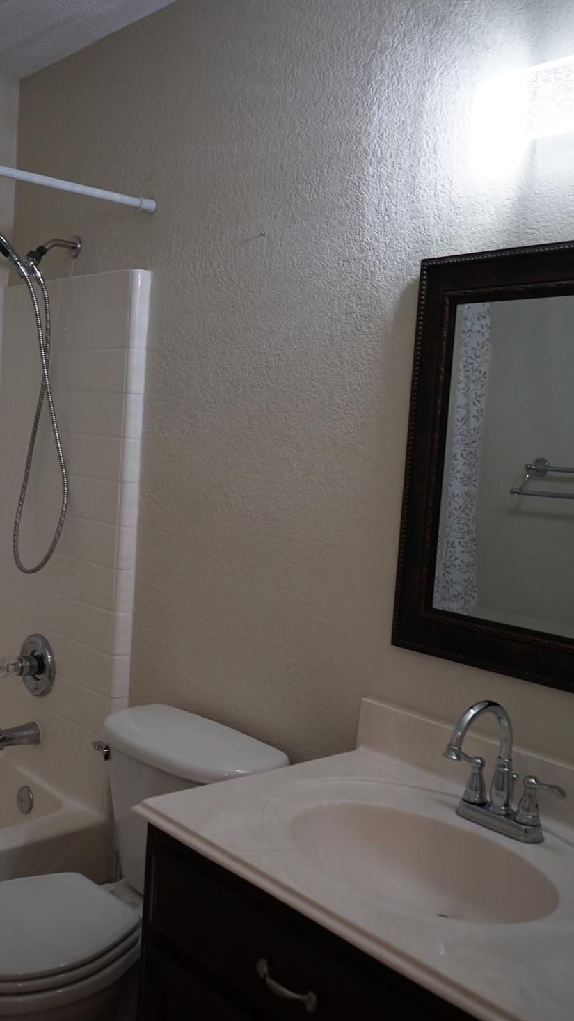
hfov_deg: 34.6
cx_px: 234
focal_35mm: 34
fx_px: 920
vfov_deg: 58.0
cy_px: 523
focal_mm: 31
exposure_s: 1/60
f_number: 5.6
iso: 800
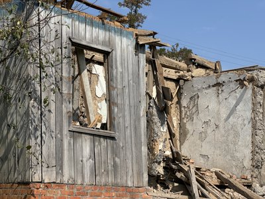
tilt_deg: +12.1
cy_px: 100
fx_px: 589
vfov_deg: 19.1
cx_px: 132
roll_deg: -1.0
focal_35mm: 77
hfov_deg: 25.3
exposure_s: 1/874
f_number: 2.8
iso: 25
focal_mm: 9
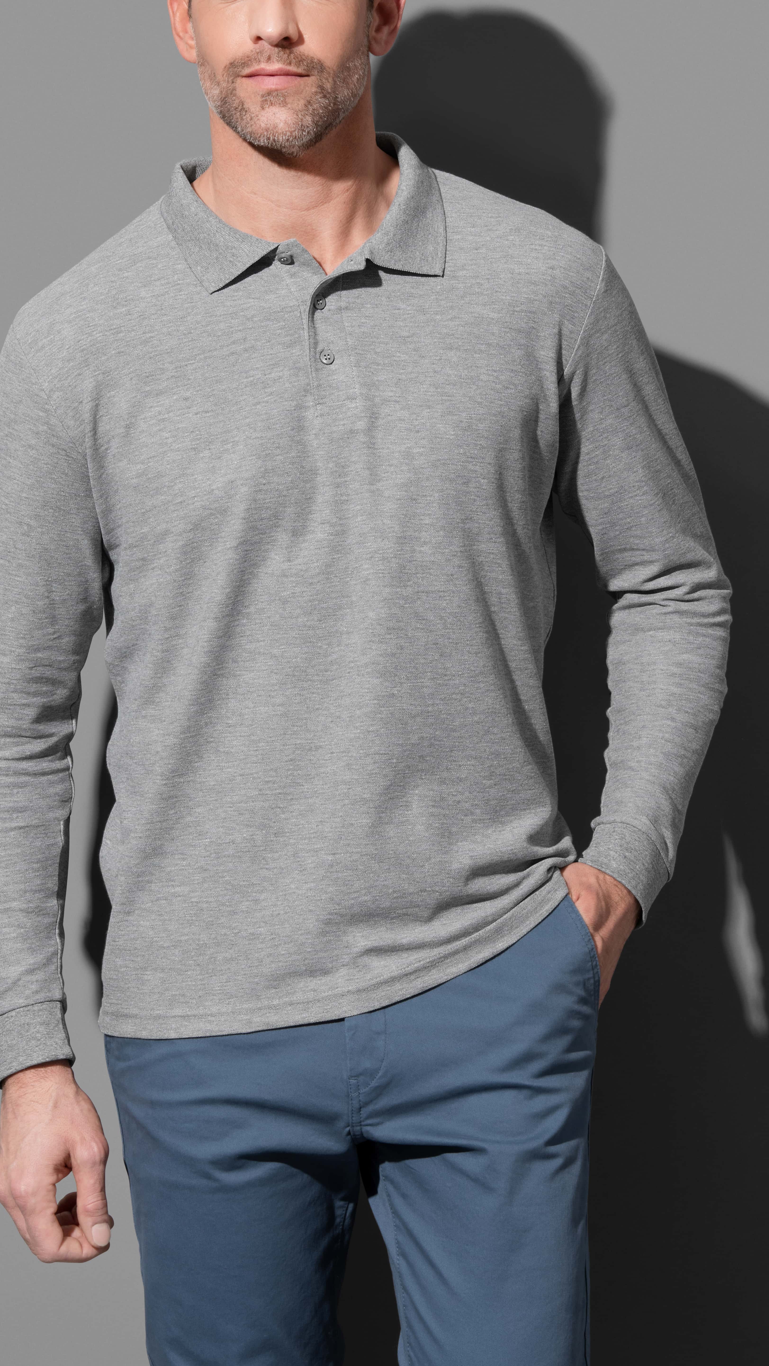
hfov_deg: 7.8
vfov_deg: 13.9
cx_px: 404
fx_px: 5618
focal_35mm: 155
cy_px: 616
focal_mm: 116
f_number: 18
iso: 100
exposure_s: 1/125
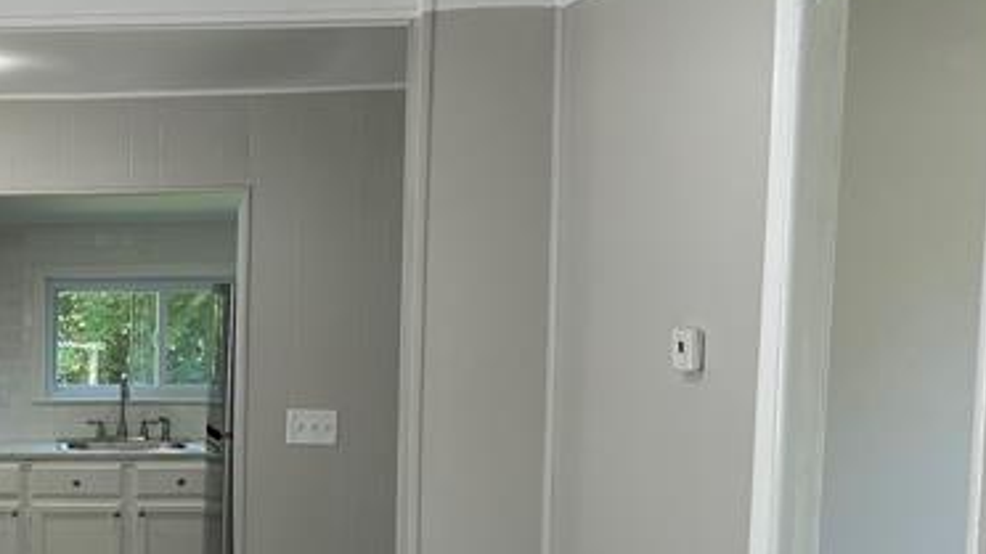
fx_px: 2039
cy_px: 474
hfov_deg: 25.0
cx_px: -138
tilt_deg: -6.7
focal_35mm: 78
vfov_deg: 15.3
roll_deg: +0.1
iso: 50
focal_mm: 5.7
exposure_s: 1/120
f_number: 1.5
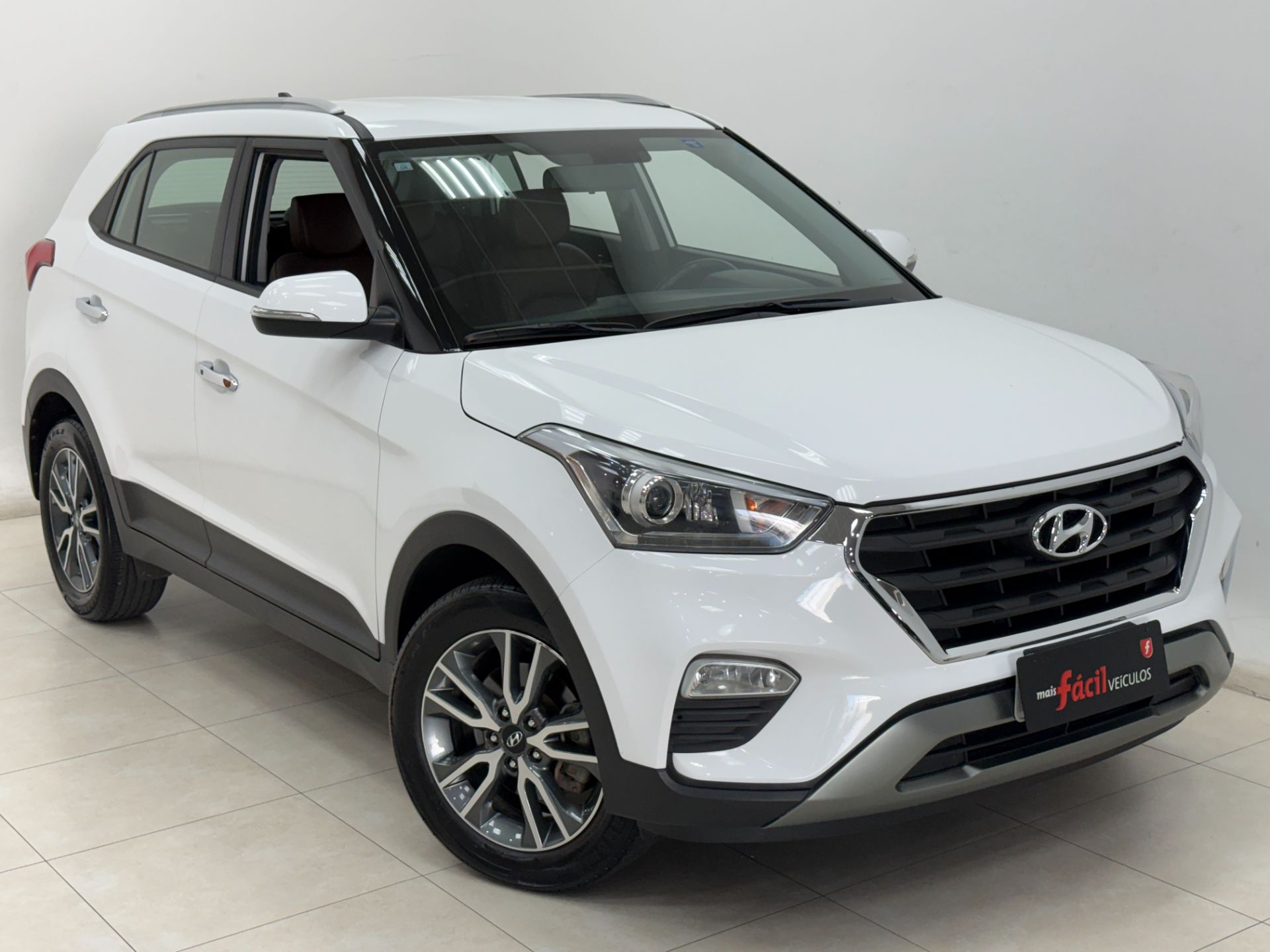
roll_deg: +1.3
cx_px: 635
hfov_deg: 39.7
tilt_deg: -11.0
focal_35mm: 48
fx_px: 1761
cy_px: 476
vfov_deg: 30.3
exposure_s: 1/120
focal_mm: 6.76
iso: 100
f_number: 1.78
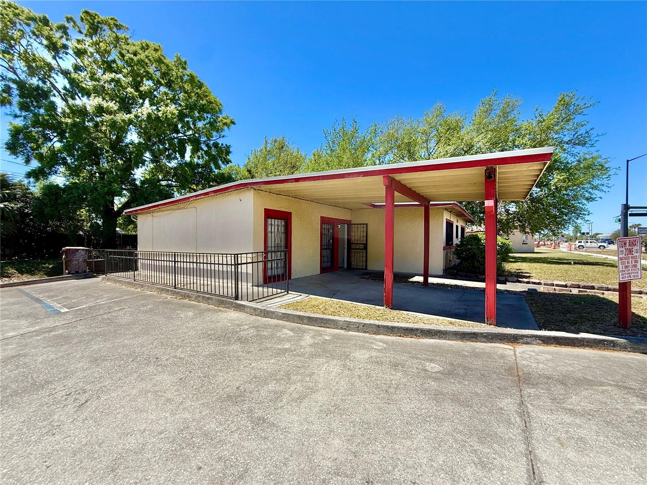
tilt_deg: -0.3
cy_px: 242
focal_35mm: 14
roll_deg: -0.5
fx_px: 262
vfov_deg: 85.7
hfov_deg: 102.1
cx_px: 324
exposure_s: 1/1259
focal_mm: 2.22
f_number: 2.2
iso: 50
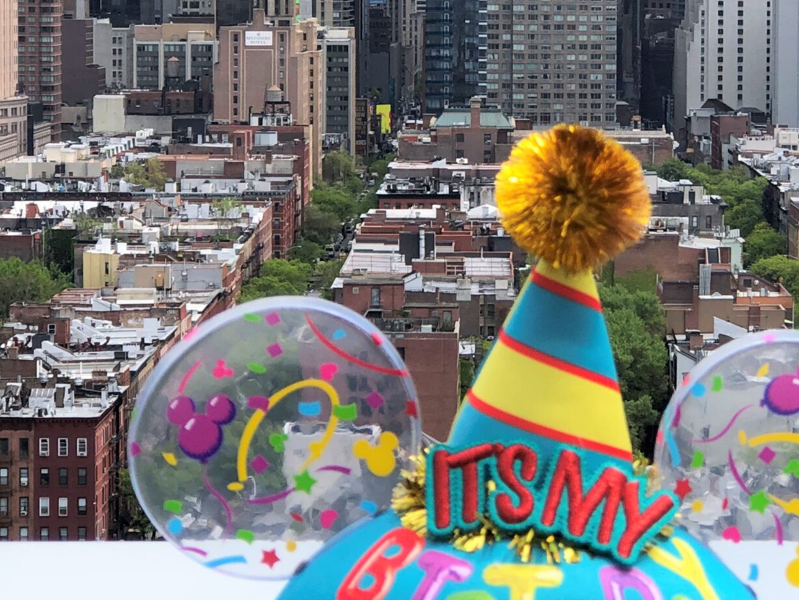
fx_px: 3093
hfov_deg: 14.7
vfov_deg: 11.0
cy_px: 116
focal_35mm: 134
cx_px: 542
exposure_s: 1/540
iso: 20
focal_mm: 6.6
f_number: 2.8
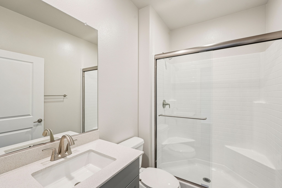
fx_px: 129
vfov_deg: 72.0
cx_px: 141
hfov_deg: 95.0
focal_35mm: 16
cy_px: 94
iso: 400
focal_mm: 16.5
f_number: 8
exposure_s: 1/15
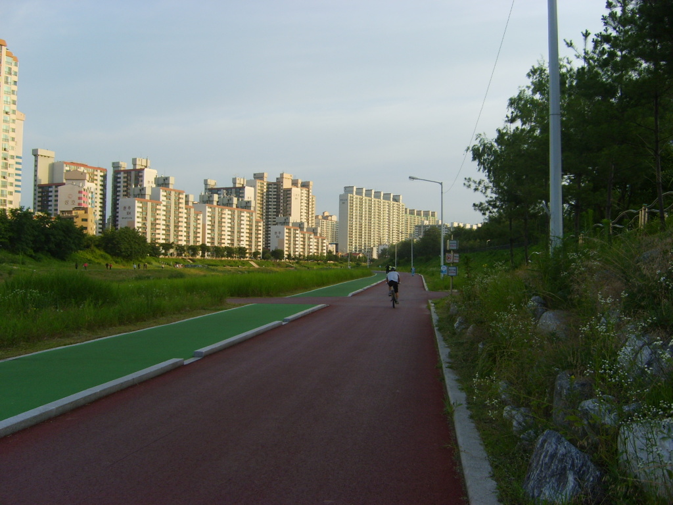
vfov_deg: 40.7
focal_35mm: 35
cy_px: 252
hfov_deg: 52.6
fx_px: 680
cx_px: 336
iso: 50
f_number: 2.8
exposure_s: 1/350
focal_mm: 5.8
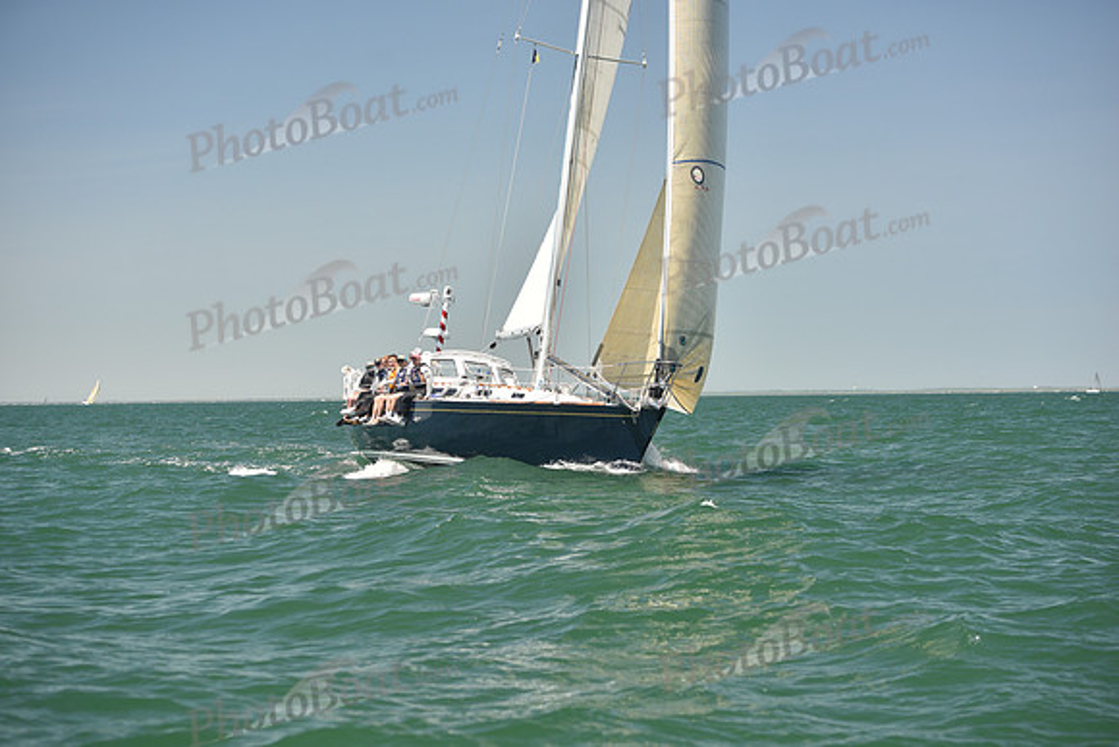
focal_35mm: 75
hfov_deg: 27.0
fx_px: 2332
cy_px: 374
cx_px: 560
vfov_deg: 18.2
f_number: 4
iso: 250
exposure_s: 1/800
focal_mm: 75
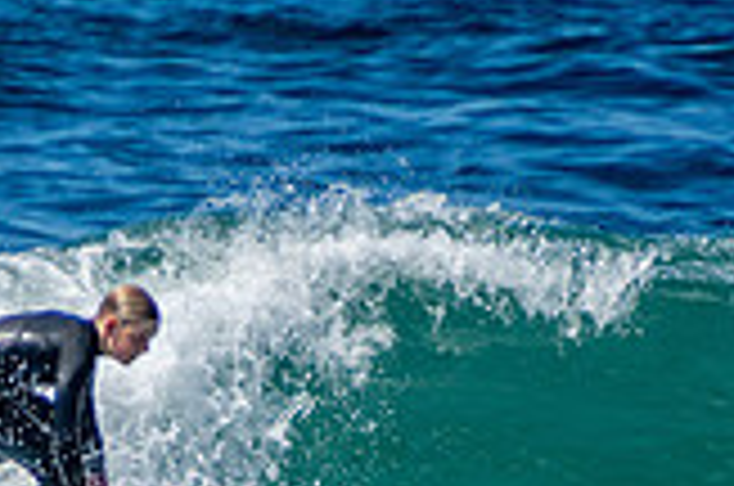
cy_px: 610
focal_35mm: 2141
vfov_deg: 0.6
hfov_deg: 1.0
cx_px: 248
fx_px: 43567
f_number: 5.6
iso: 400
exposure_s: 1/2000
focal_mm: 400
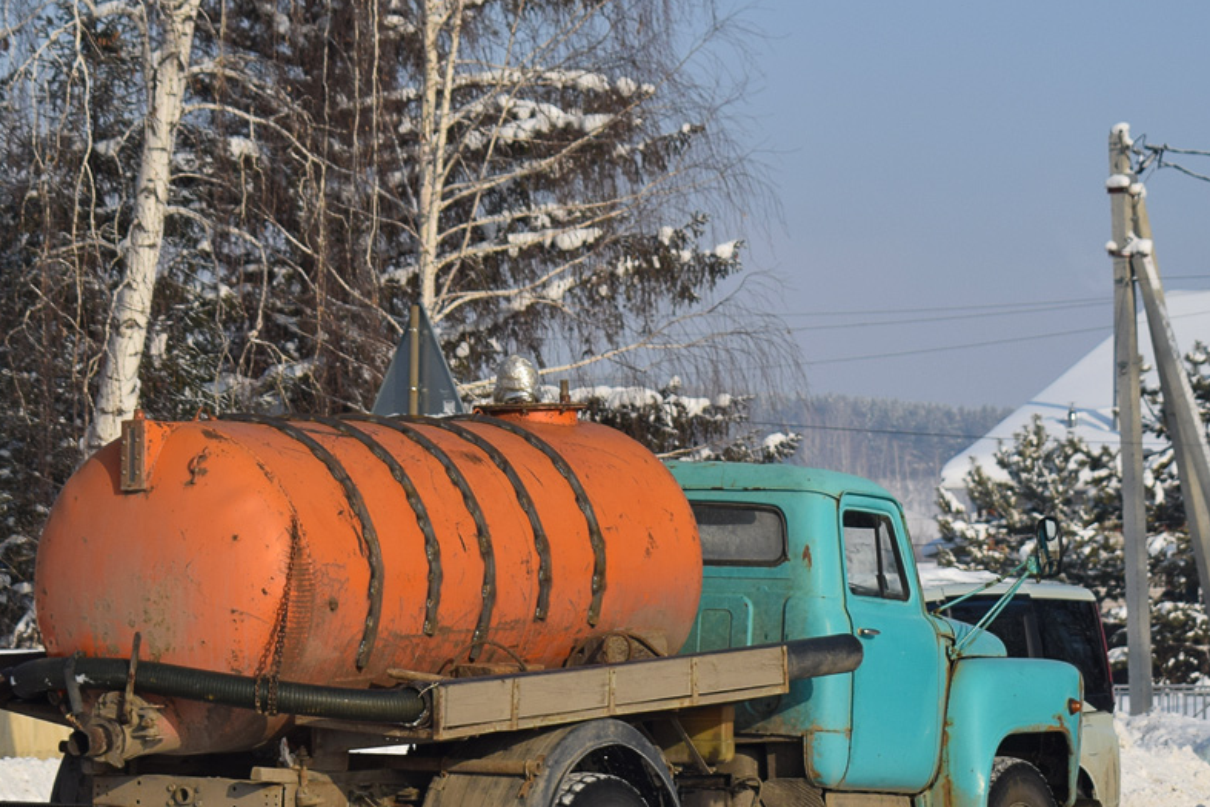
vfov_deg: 10.9
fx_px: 4228
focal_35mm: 126
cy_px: 536
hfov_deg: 16.3
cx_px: 555
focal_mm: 55
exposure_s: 1/800
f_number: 6.3
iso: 100
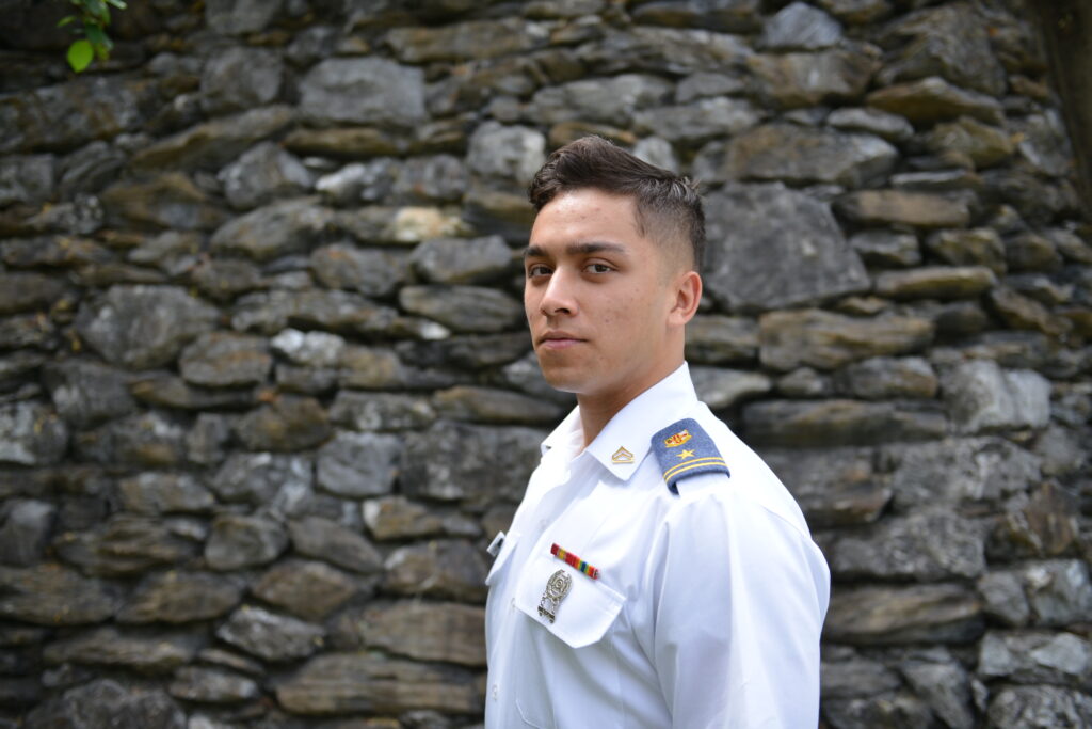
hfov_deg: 48.5
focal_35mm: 40
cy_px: 364
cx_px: 546
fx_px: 1213
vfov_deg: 33.4
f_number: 2.8
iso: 400
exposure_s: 1/2000
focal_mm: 40
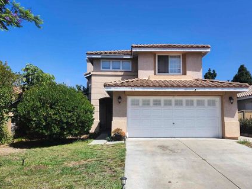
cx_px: 140
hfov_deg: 65.2
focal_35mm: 27
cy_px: 100
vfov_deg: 51.3
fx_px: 196
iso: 25
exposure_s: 1/2043
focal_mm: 5.54
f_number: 1.8
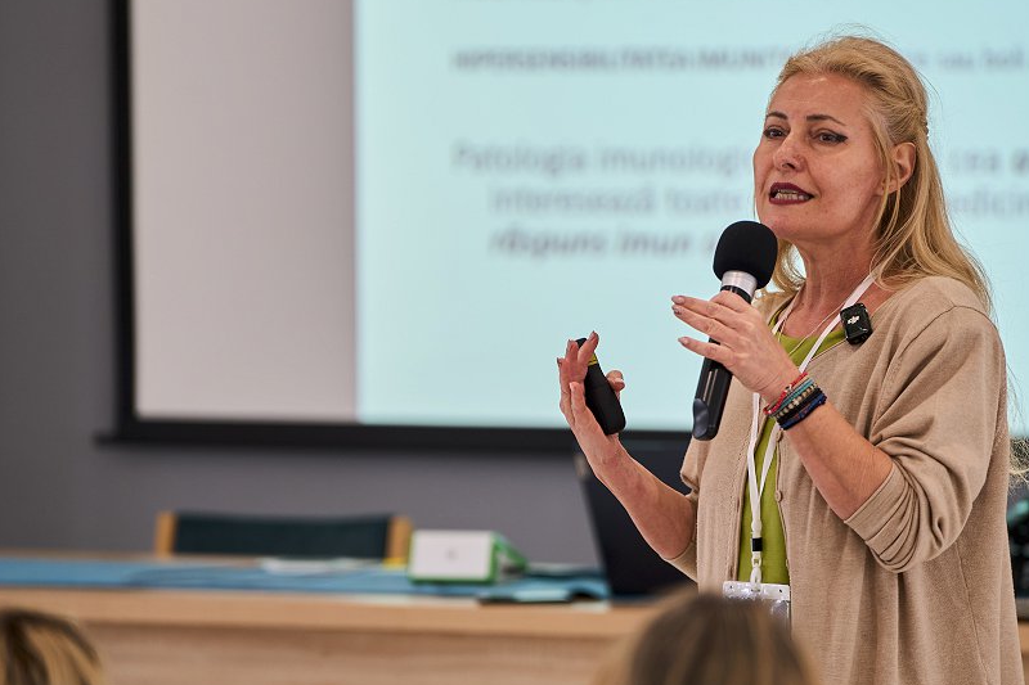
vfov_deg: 6.1
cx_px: 624
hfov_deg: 9.1
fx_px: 6430
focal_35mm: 225
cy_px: 311
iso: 250
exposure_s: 1/100
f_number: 2.8
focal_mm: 150
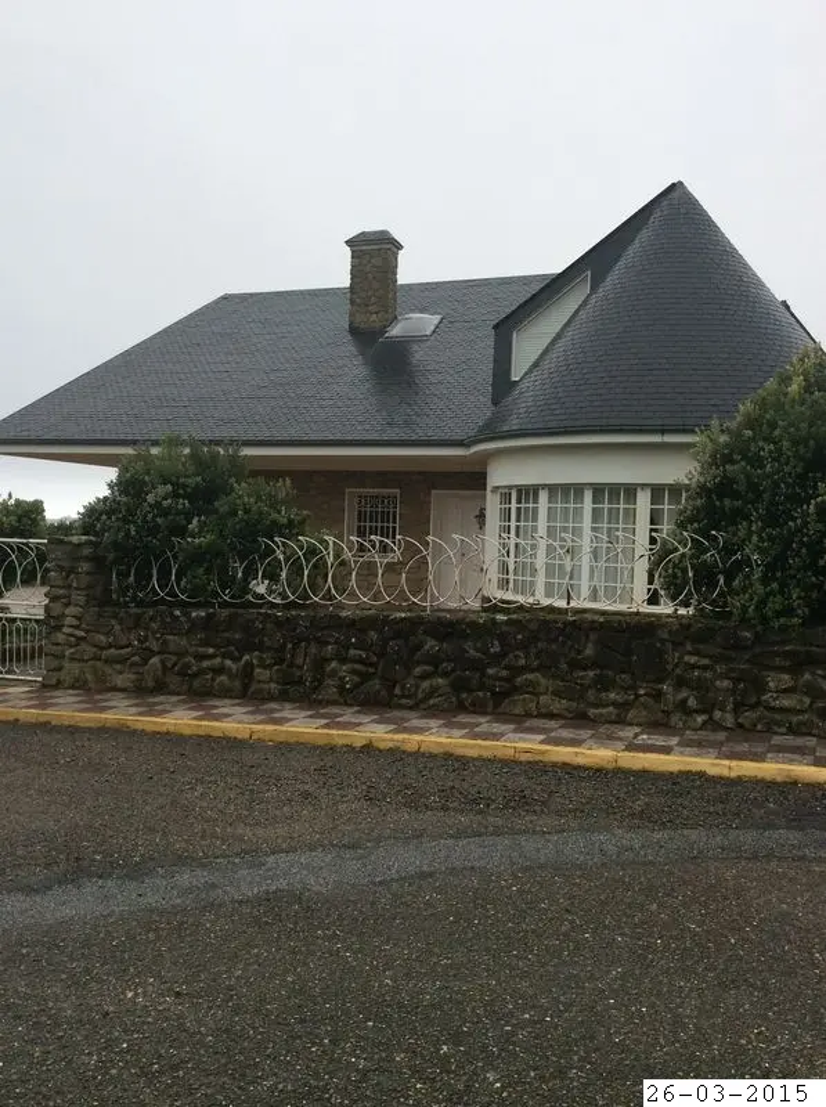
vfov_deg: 55.4
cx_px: 413
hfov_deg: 42.8
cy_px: 554
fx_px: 1053
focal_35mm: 33
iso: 32
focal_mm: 3.3
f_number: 2.4
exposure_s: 1/206
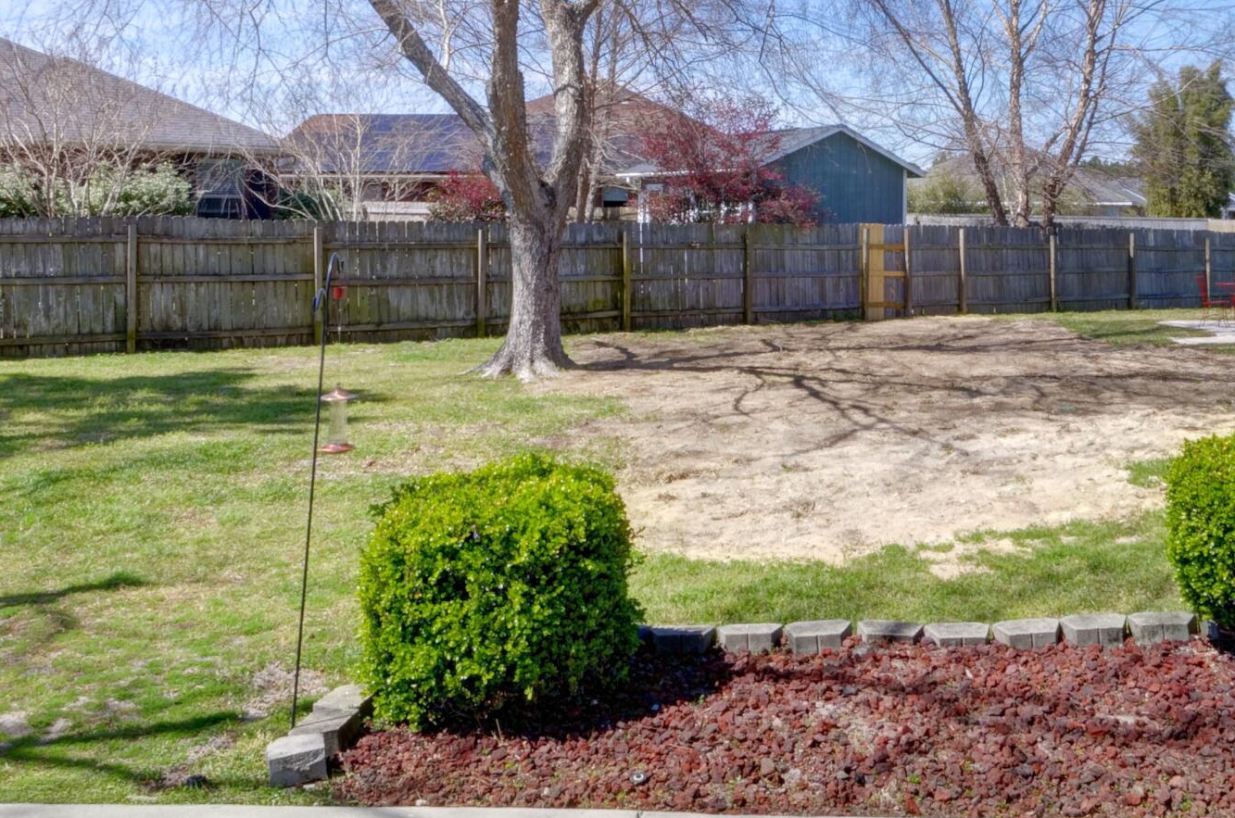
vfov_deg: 34.7
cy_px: 176
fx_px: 1271
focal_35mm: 37
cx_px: 809
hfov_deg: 51.0
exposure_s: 1/125
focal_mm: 11
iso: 100
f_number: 22
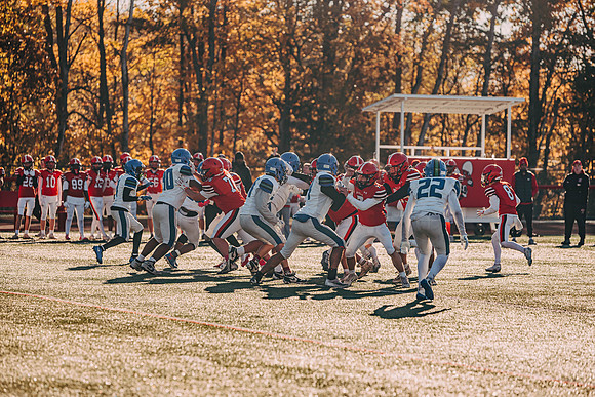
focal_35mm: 170
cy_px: 198
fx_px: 2810
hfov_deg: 12.1
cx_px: 298
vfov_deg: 8.1
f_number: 3.5
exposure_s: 1/3200
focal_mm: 170
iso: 125
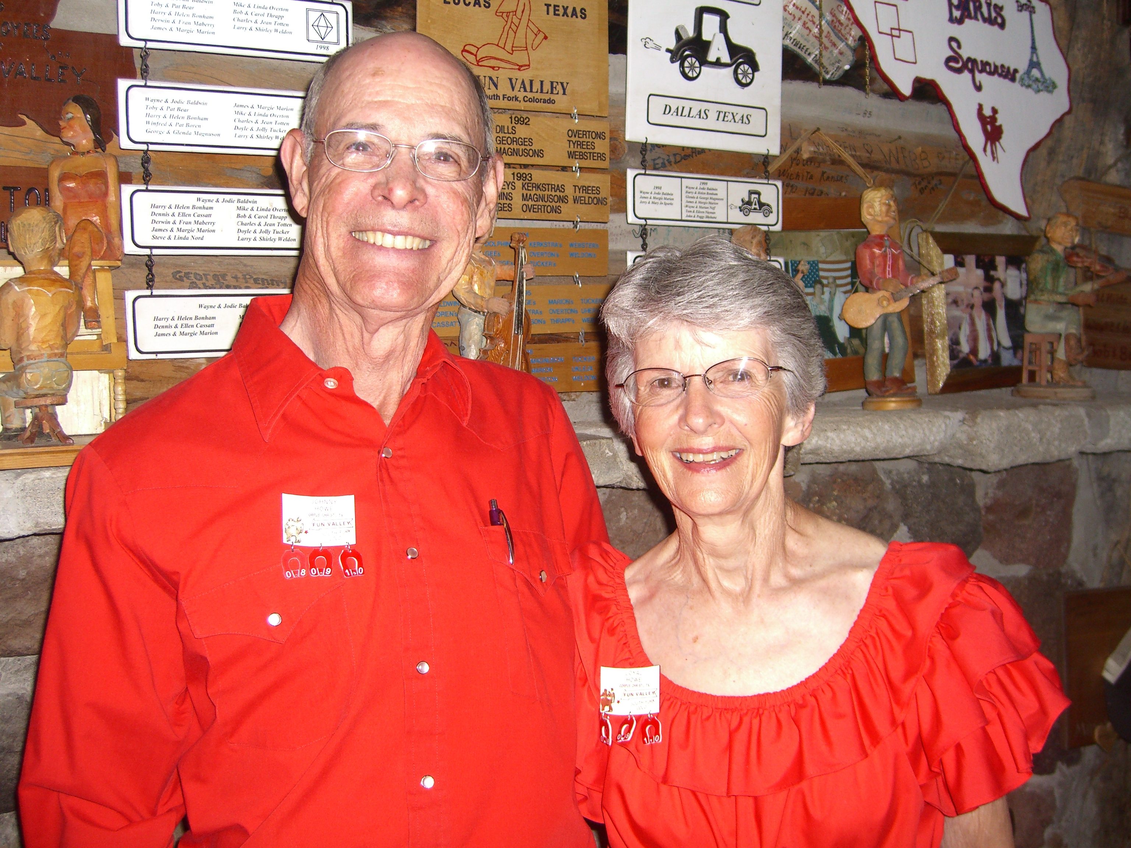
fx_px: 1242
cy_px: 424
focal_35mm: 38
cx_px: 566
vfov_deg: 37.7
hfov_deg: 49.0
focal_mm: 7.9
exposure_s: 1/60
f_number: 2.8
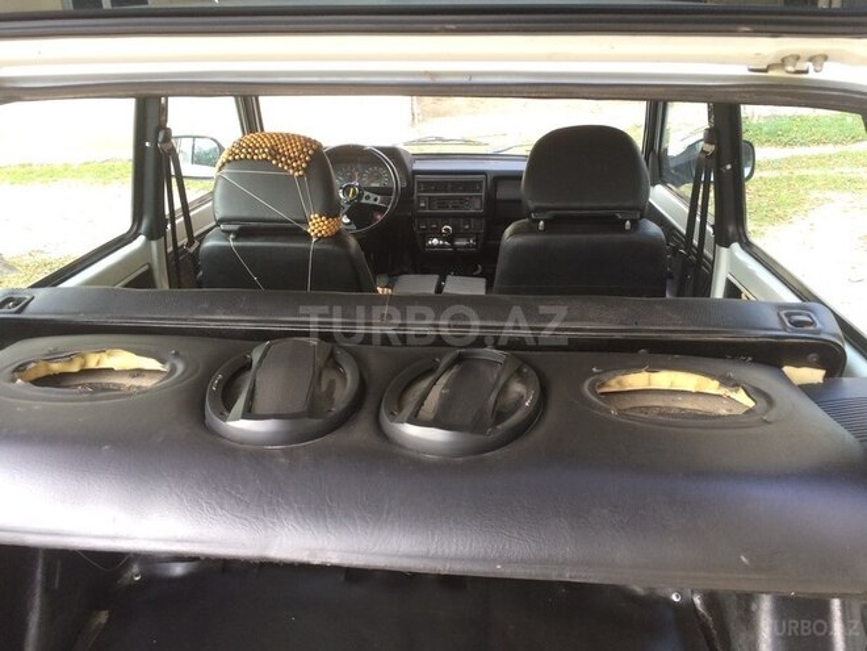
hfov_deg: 61.7
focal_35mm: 29
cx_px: 434
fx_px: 726
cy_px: 326
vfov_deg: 48.2
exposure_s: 1/33
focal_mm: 4.15
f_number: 2.2
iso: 50
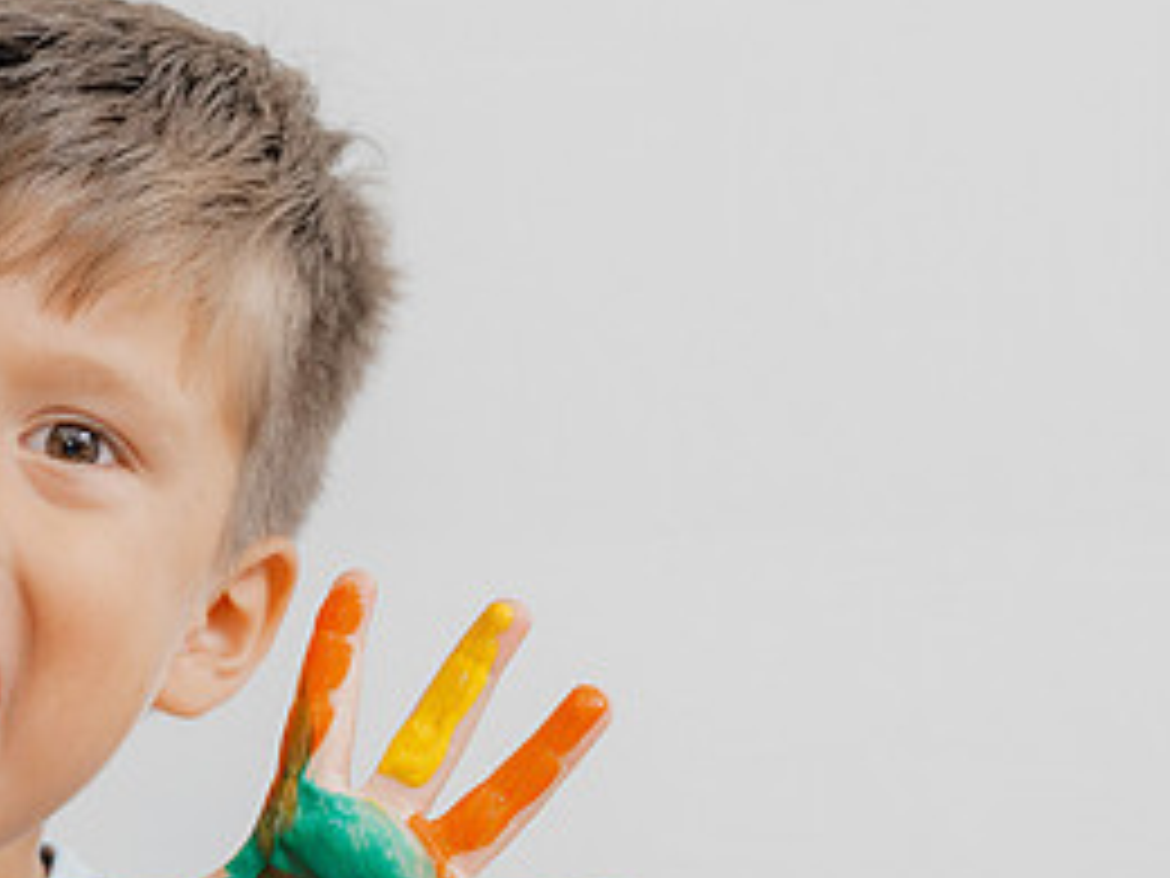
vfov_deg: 8.3
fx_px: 6016
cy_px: 500
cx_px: 136
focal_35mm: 178
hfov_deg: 11.0
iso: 1250
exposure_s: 1/200
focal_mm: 70
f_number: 5.6
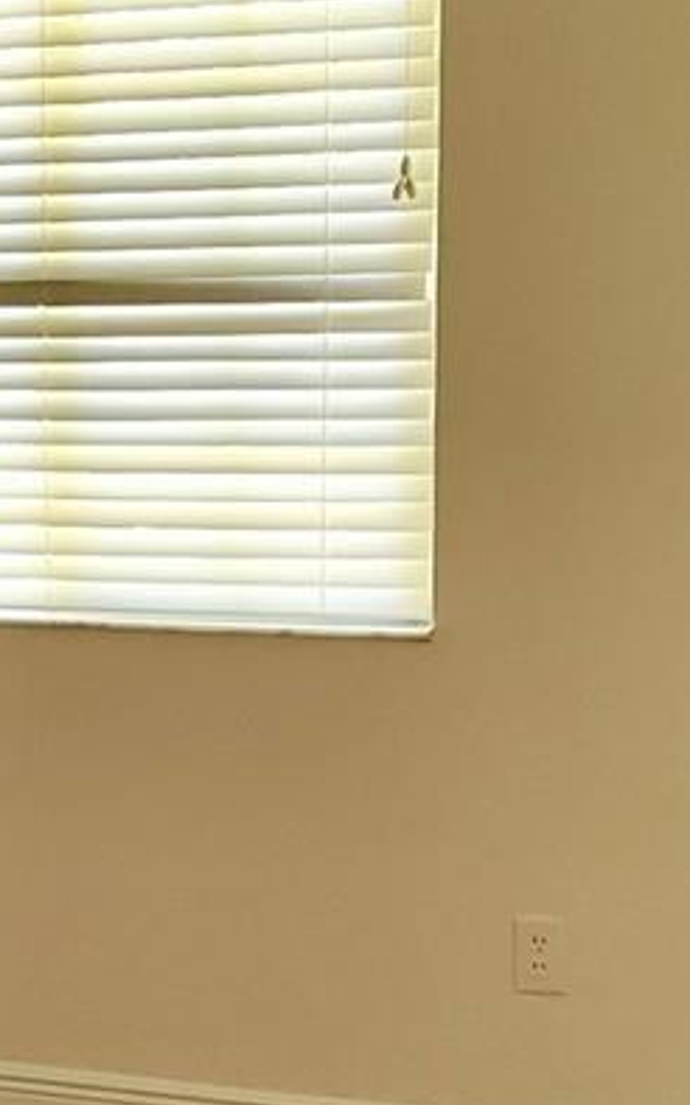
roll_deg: +2.2
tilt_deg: -9.8
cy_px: 620
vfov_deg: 24.6
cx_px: -163
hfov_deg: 15.0
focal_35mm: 84
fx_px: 2529
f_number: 1.6
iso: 250
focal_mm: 4.2
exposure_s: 1/60
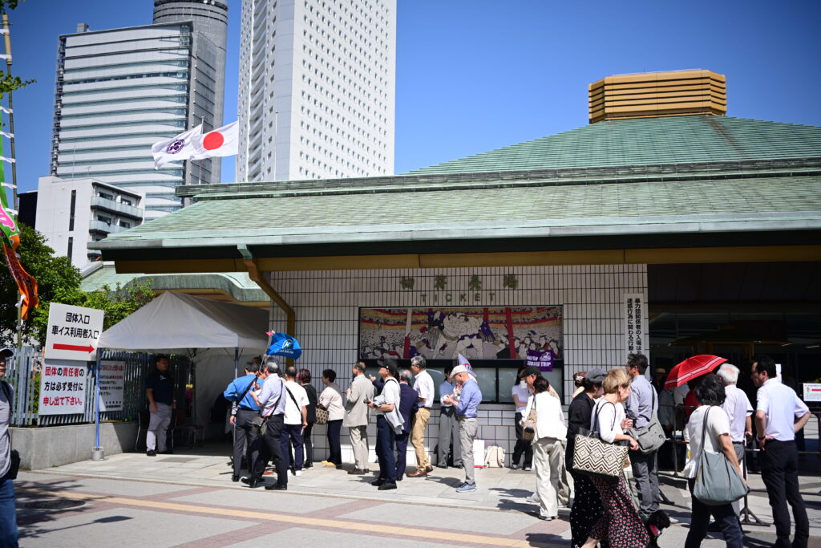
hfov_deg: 53.1
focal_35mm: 36
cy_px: 274
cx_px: 410
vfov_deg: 36.9
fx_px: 821
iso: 100
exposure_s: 1/4000
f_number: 2
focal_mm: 24
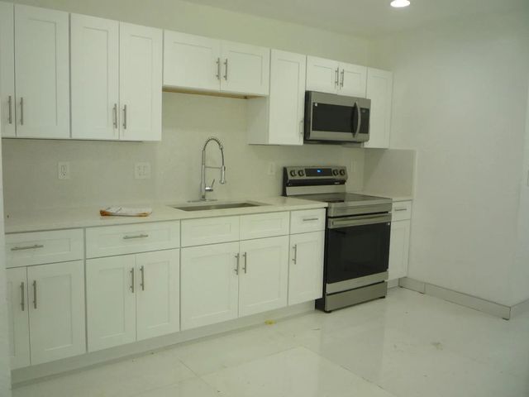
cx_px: 264
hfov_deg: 60.0
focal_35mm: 30
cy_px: 198
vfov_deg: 46.8
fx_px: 458
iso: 100
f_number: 3.3
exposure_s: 1/50
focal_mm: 5.2
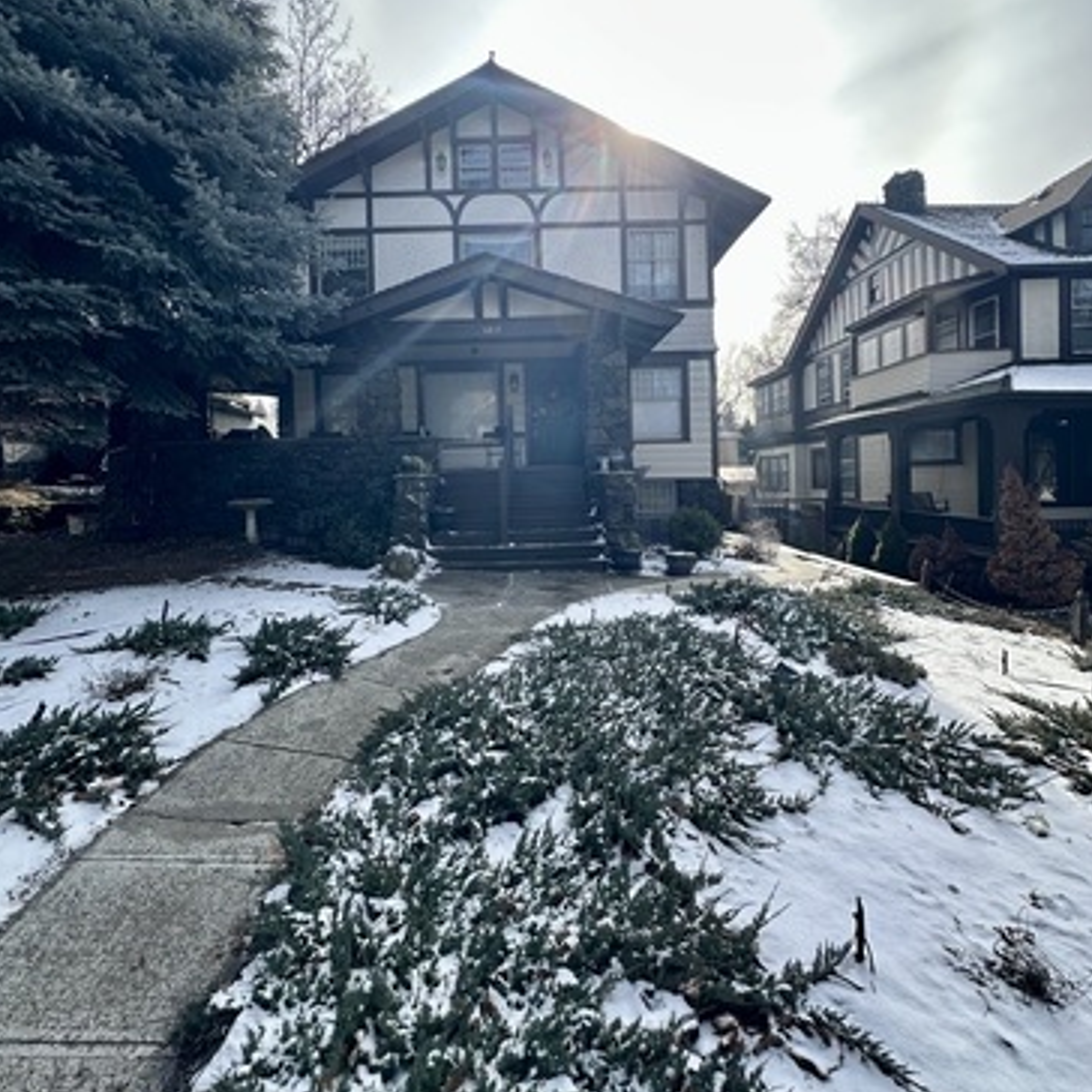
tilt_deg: +1.1
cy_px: 483
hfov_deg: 84.0
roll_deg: +1.3
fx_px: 607
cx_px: 542
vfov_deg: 83.6
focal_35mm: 17
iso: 40
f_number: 2.2
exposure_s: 1/647
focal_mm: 2.22
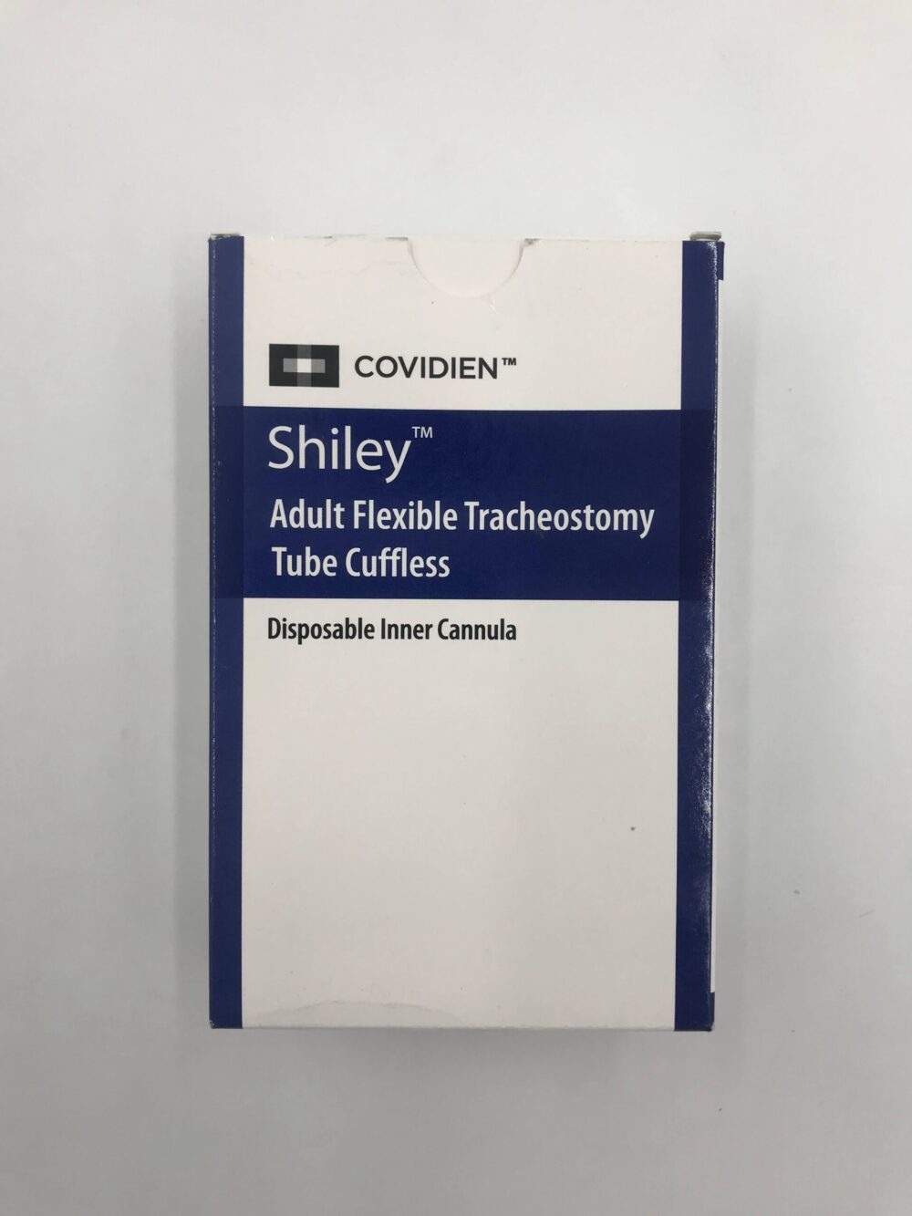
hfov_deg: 49.8
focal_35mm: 28
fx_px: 983
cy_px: 608
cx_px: 456
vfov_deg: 63.4
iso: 20
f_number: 1.8
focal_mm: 3.99
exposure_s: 1/225
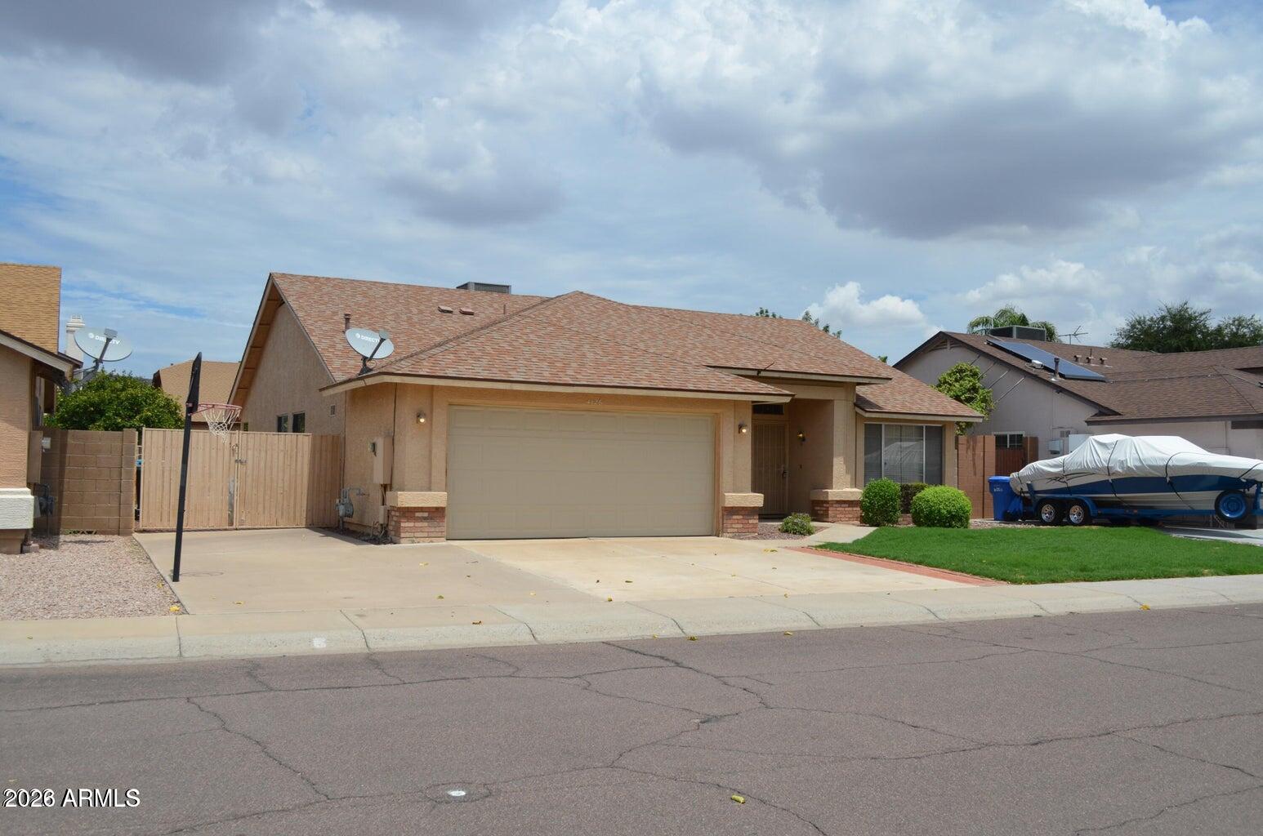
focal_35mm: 33
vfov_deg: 39.8
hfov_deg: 57.3
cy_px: 418
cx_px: 632
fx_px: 1155
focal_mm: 22
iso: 360
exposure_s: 1/2000
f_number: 8
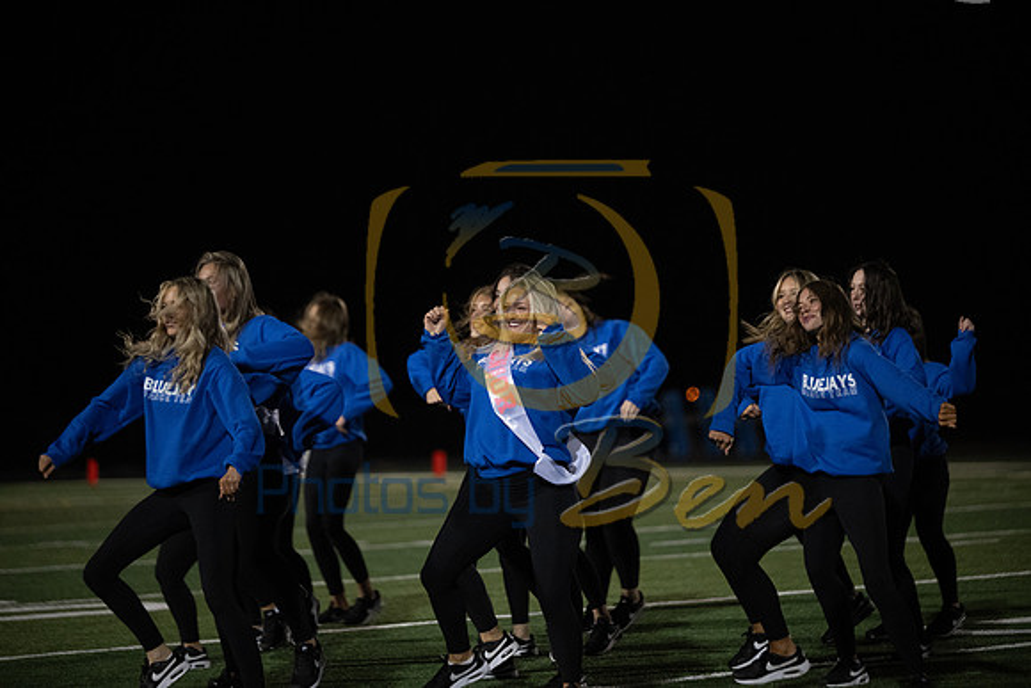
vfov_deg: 8.6
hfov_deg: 12.8
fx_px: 4583
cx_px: 516
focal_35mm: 160
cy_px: 344
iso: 5000
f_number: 2.8
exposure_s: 1/1600
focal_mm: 160
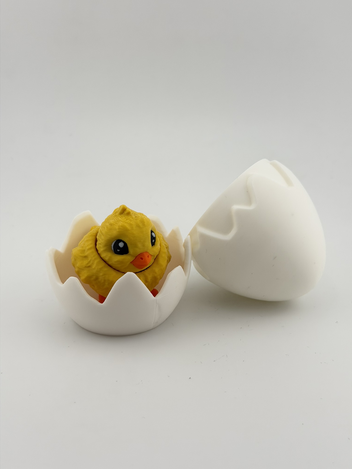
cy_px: 234
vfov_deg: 39.7
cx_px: 176
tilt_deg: -22.8
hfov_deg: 30.3
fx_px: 651
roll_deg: -0.2
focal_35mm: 48
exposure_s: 1/2577
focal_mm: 6.76
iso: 64
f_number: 1.78
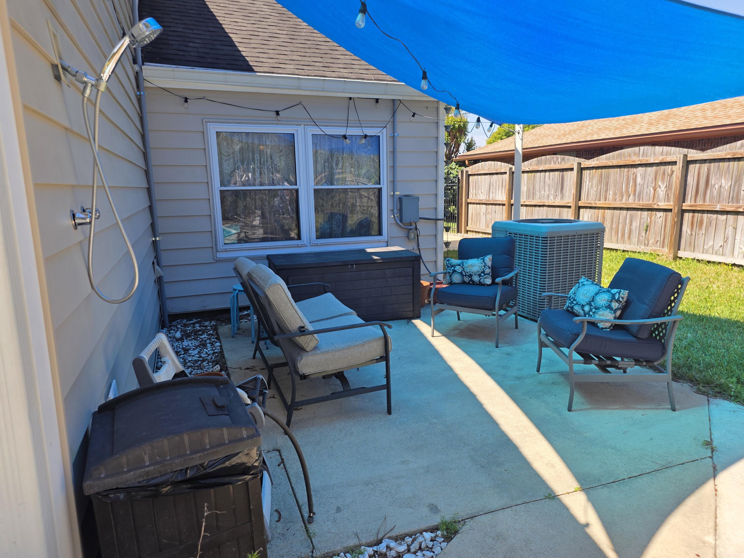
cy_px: 279
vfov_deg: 58.9
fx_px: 494
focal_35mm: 23
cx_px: 372
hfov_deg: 73.9
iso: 80
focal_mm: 6.3
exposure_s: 1/3009
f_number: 1.7
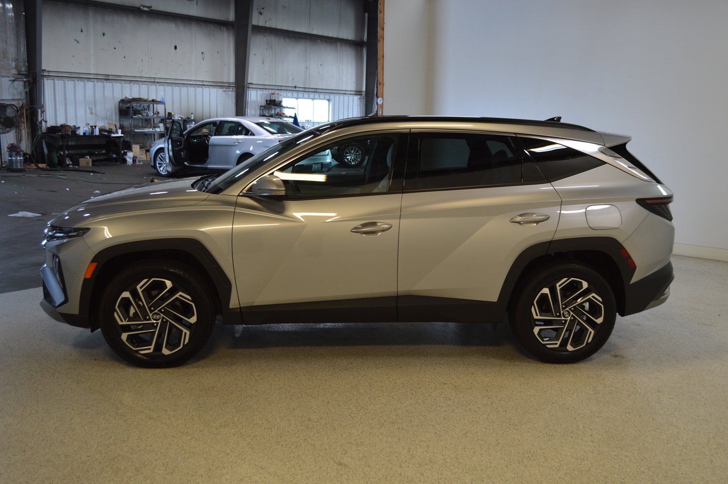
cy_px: 242
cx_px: 364
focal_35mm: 33
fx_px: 667
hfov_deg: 57.3
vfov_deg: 39.9
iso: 400
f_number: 4.5
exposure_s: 1/80
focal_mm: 22
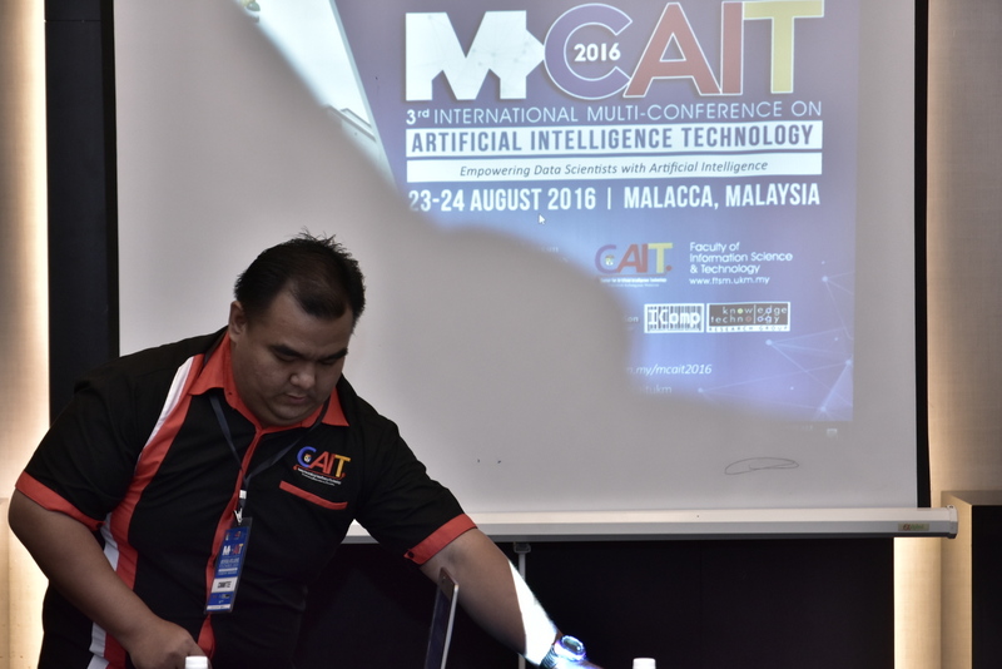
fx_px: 3341
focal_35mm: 120
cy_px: 334
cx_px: 501
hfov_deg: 17.1
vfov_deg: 11.4
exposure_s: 1/50
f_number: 6.3
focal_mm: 80
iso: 1000
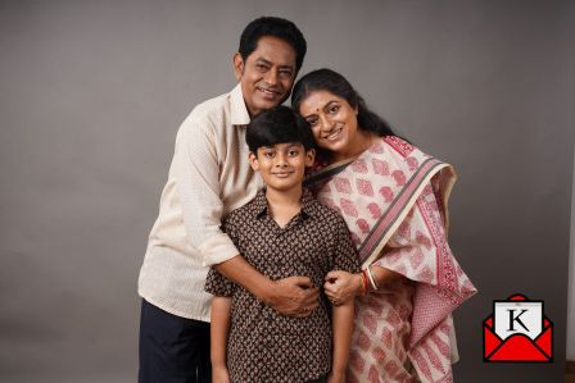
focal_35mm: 42
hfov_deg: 46.4
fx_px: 671
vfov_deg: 31.9
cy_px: 192
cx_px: 288
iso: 200
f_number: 6.3
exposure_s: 1/160
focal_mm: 42
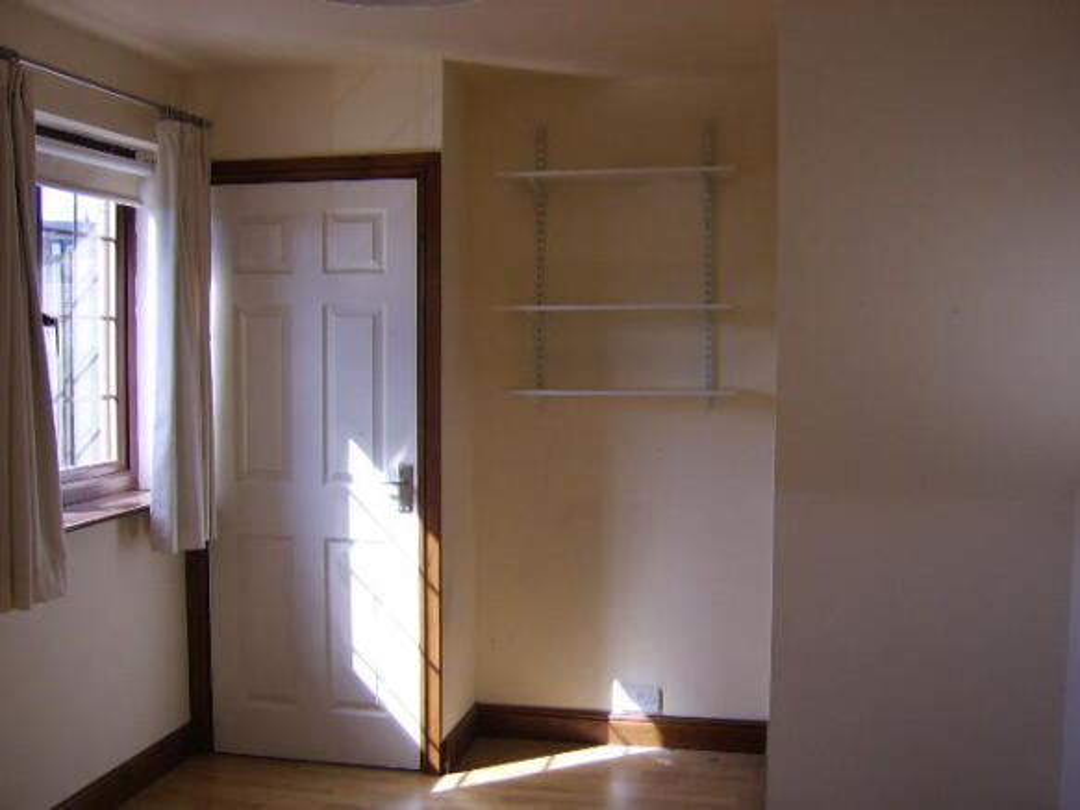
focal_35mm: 31
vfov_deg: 45.4
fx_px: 967
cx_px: 540
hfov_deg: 58.4
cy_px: 405
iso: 71
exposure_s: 1/250
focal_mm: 8.13
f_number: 2.7
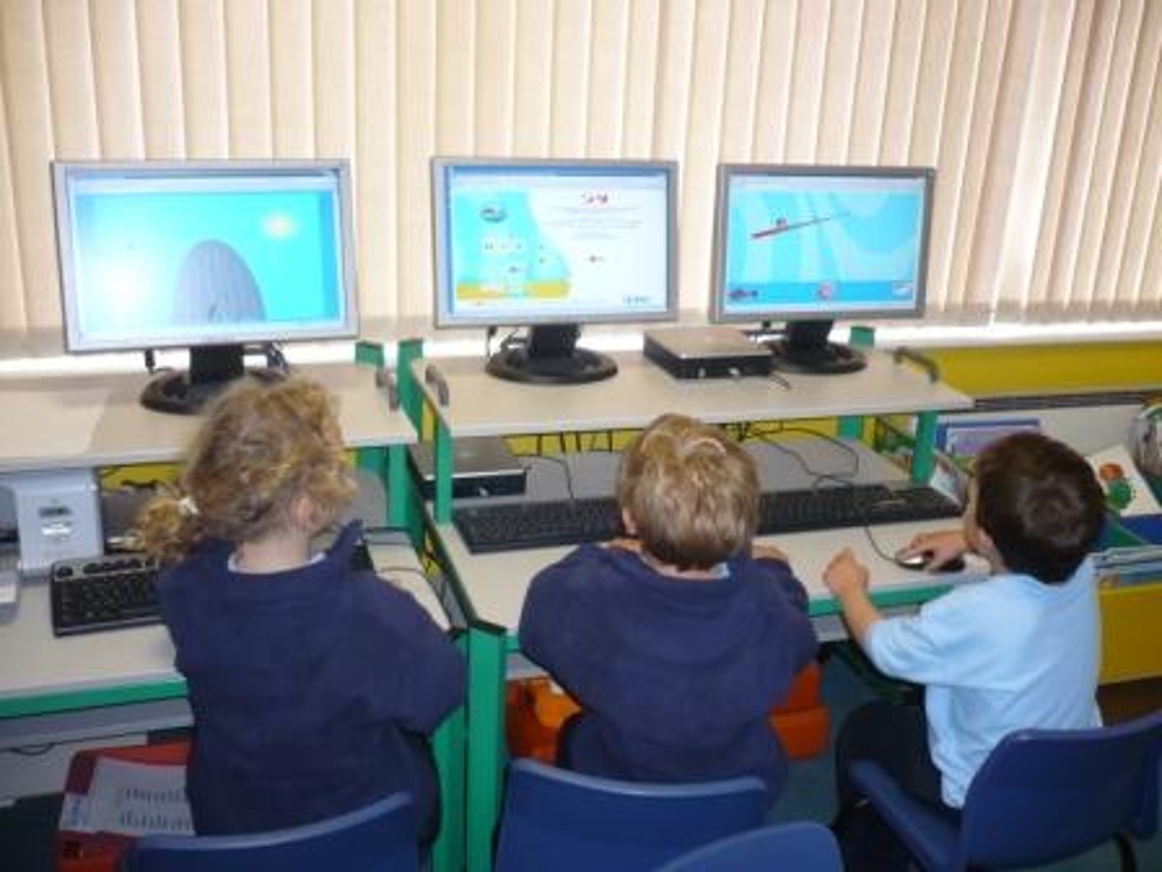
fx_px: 1175
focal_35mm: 35
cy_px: 436
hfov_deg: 52.6
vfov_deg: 40.7
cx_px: 581
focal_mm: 5.8
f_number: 2.8
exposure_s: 1/30
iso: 125
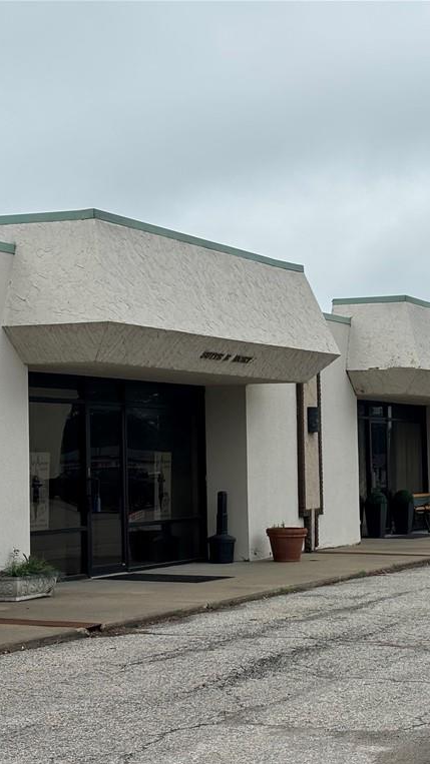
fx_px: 1541
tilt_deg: +2.3
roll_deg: -0.3
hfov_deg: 15.8
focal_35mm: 76
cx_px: 318
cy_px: 384
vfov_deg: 27.9
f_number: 1.6
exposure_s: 1/1695
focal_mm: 5.96
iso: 40
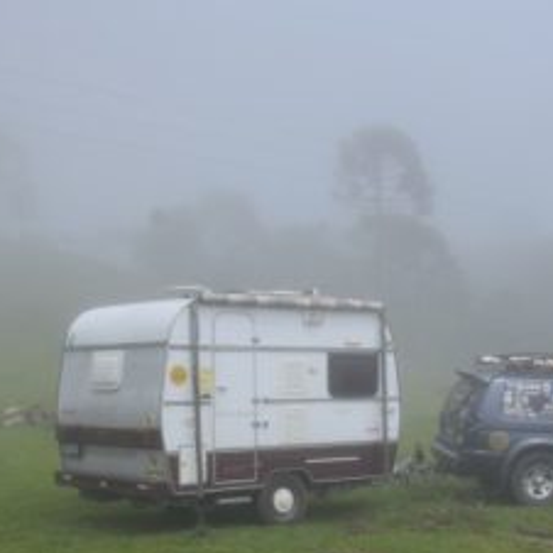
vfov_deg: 27.5
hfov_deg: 27.5
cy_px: 389
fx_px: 1121
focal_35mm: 62
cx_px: 377
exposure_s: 1/400
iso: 200
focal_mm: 22
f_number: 10
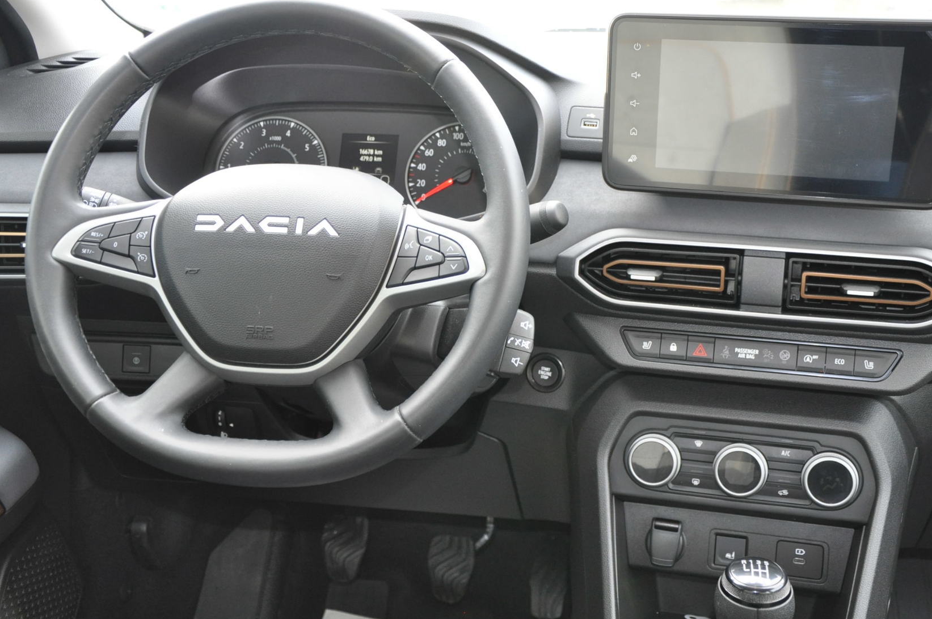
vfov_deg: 29.2
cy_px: 290
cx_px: 501
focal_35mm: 46
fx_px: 1190
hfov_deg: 42.8
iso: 800
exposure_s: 1/60
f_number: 4
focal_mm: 28
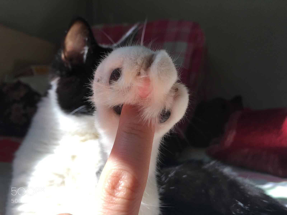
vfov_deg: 48.2
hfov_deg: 61.7
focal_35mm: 29
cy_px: 108
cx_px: 144
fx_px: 240
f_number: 2.2
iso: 25
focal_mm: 4.15
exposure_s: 1/144
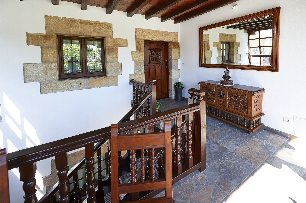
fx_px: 119
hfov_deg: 104.3
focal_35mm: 14
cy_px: 102
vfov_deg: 81.1
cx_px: 153
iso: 200
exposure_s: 1/125
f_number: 4
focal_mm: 14
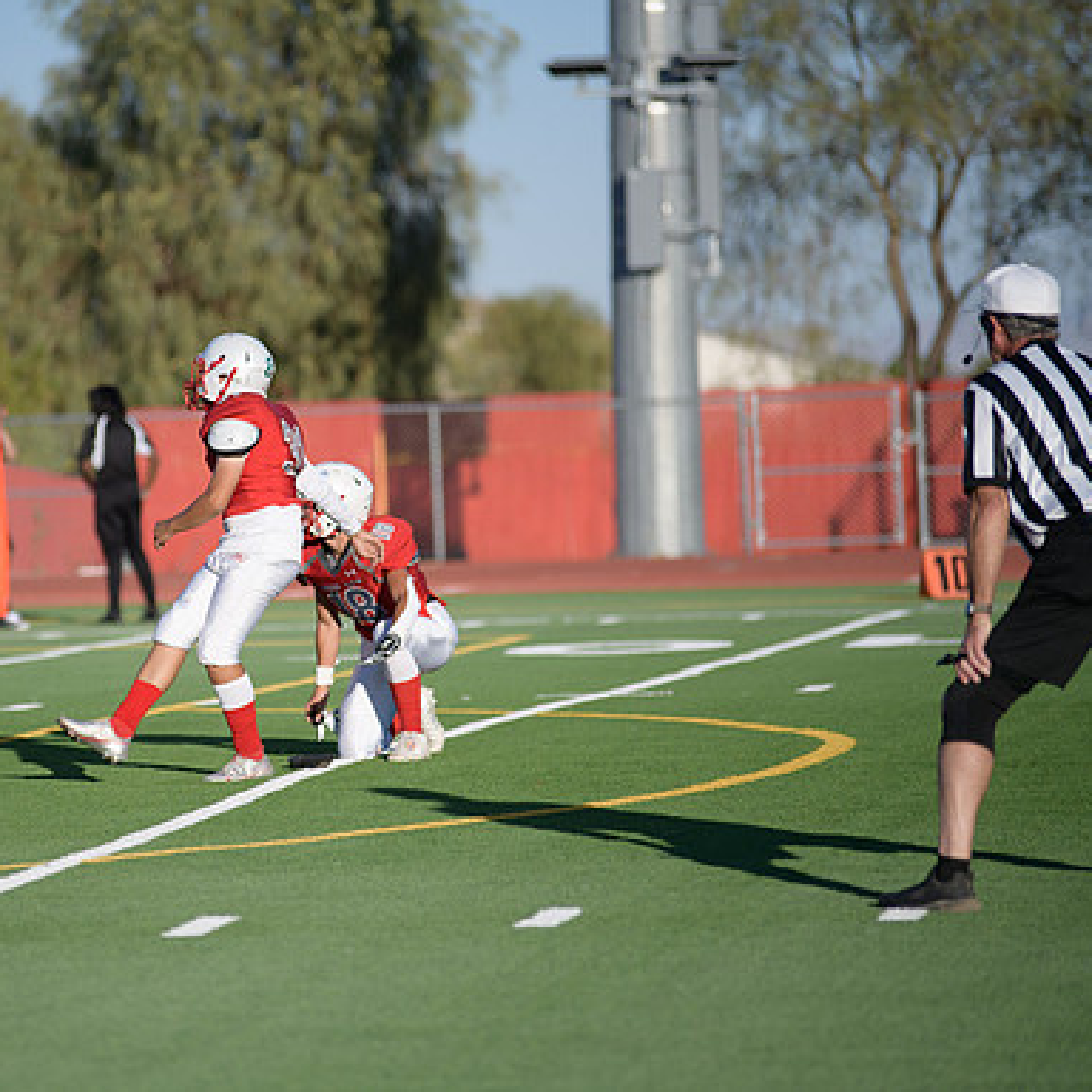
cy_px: 545
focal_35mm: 231
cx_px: 293
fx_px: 8244
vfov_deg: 7.6
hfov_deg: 7.6
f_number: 2.8
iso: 200
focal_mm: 180
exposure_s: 1/5000
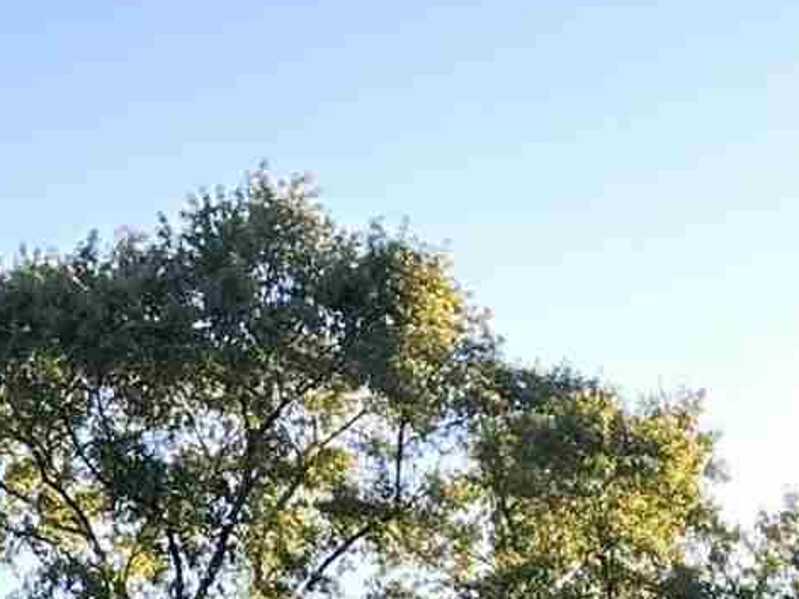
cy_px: 1532
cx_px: 685
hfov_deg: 12.5
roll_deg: -1.0
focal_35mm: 157
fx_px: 3622
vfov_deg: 8.5
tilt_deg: +6.5
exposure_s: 1/327
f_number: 1.78
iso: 80
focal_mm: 6.86
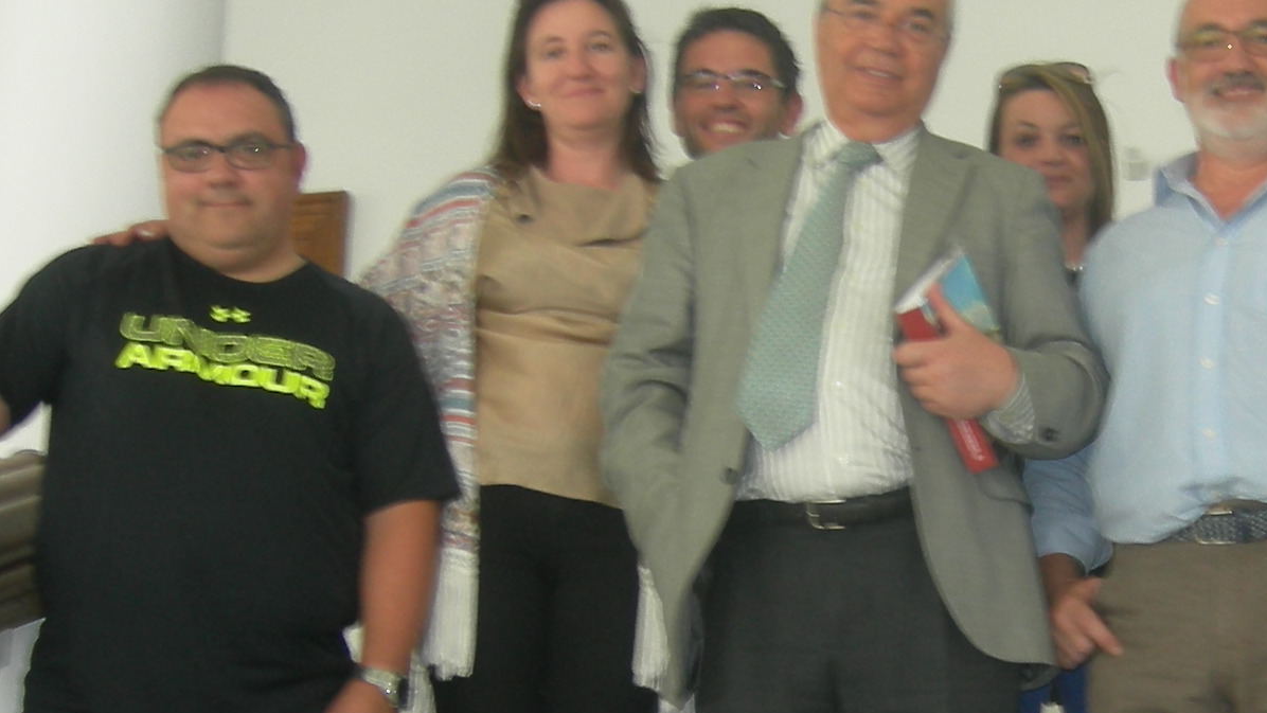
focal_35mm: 85
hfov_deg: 24.4
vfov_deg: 14.1
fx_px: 2856
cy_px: 606
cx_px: 1118
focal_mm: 7.5
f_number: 2.7
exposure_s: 1/30
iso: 64
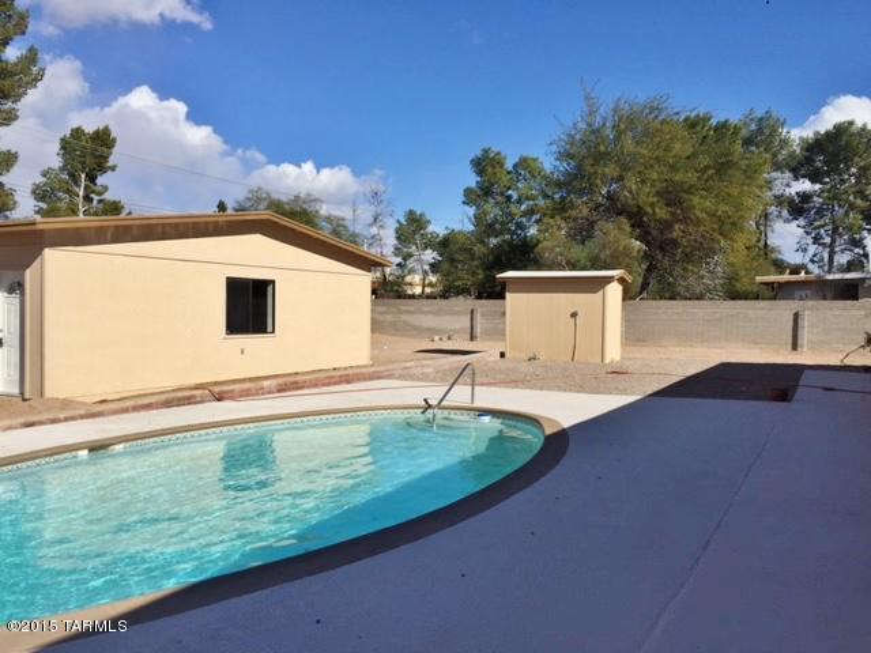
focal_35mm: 29
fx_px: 730
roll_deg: -0.9
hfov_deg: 61.7
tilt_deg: -1.6
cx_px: 436
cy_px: 326
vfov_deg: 48.2
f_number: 2.2
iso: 32
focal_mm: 4.15
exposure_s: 1/4405
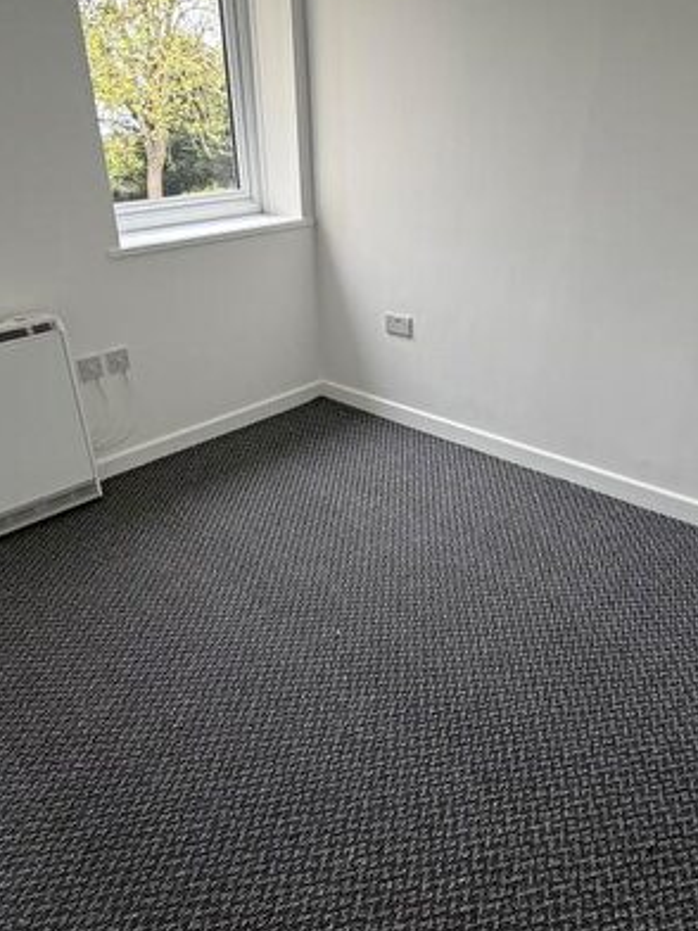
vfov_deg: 69.4
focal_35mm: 25
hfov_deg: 54.8
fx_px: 672
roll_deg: +3.8
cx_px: 313
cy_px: 471
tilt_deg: -26.5
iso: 160
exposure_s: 1/121
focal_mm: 2.22
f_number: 2.2
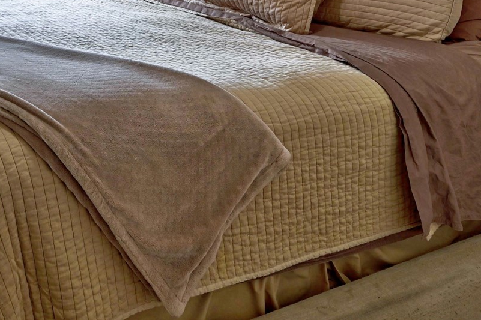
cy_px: -113
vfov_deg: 27.9
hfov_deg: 43.1
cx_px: -7
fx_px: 507
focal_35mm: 38
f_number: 8
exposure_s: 1/5
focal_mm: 14
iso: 400
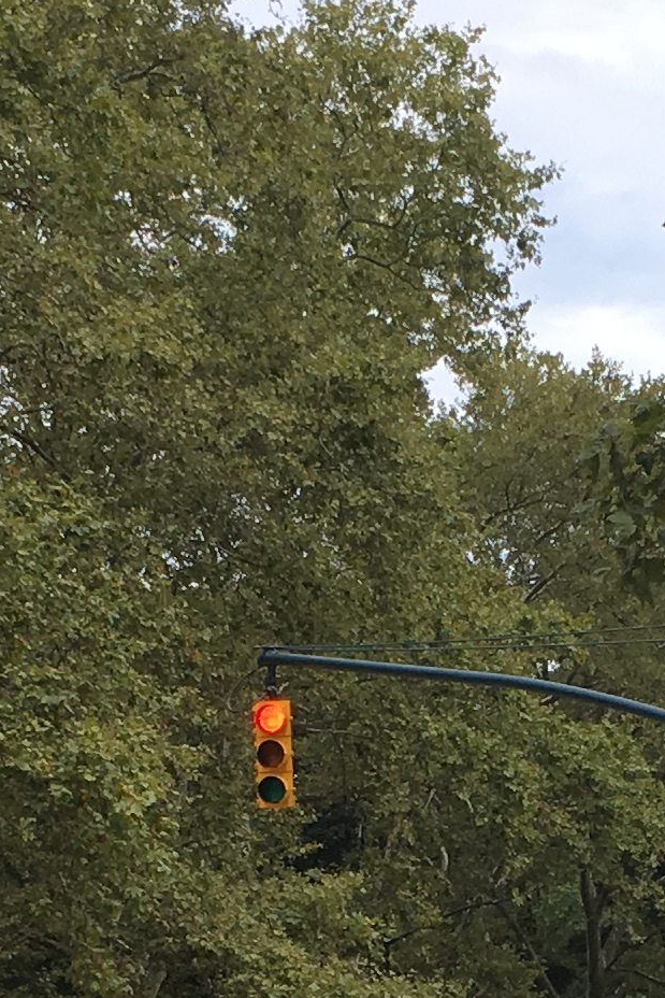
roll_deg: +2.6
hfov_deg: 10.4
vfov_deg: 15.2
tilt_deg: -0.8
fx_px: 3628
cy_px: 1113
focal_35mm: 131
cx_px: 531
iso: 25
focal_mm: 4.15
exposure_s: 1/739
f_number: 2.2
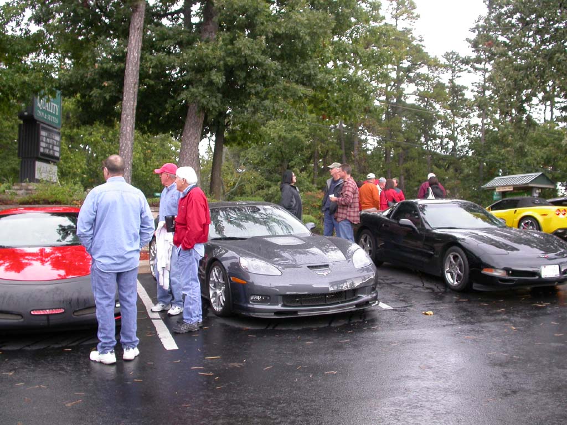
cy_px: 212
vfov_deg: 37.7
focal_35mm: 38
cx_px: 284
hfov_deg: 49.0
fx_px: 622
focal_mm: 7.85
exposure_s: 1/60.3
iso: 100
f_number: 3.3
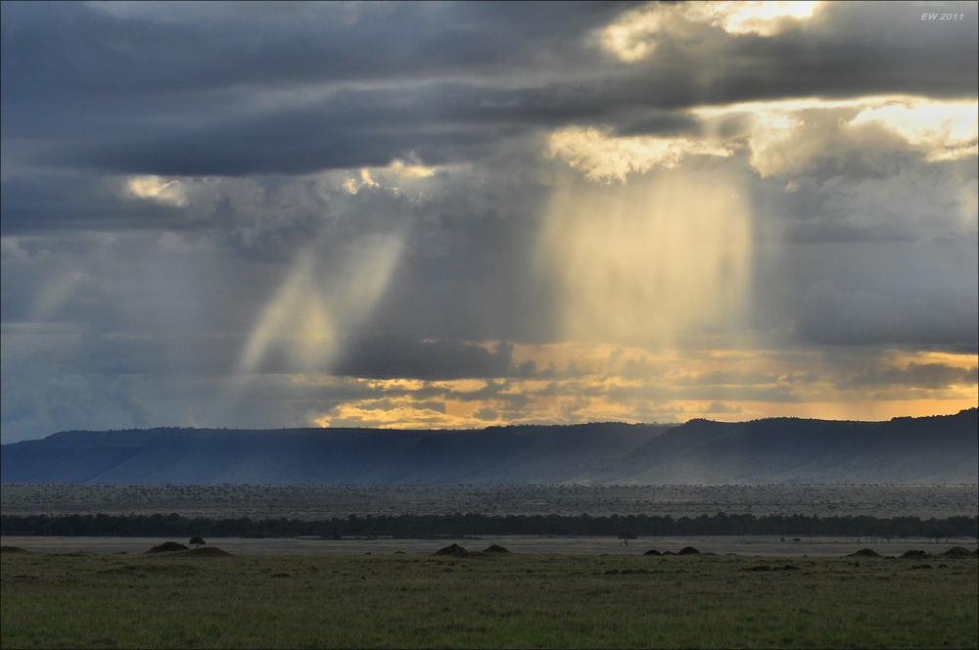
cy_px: 325
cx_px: 490
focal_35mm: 195
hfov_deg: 10.6
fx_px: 5296
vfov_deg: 7.0
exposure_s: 1/2000
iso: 320
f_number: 4.5
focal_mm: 130
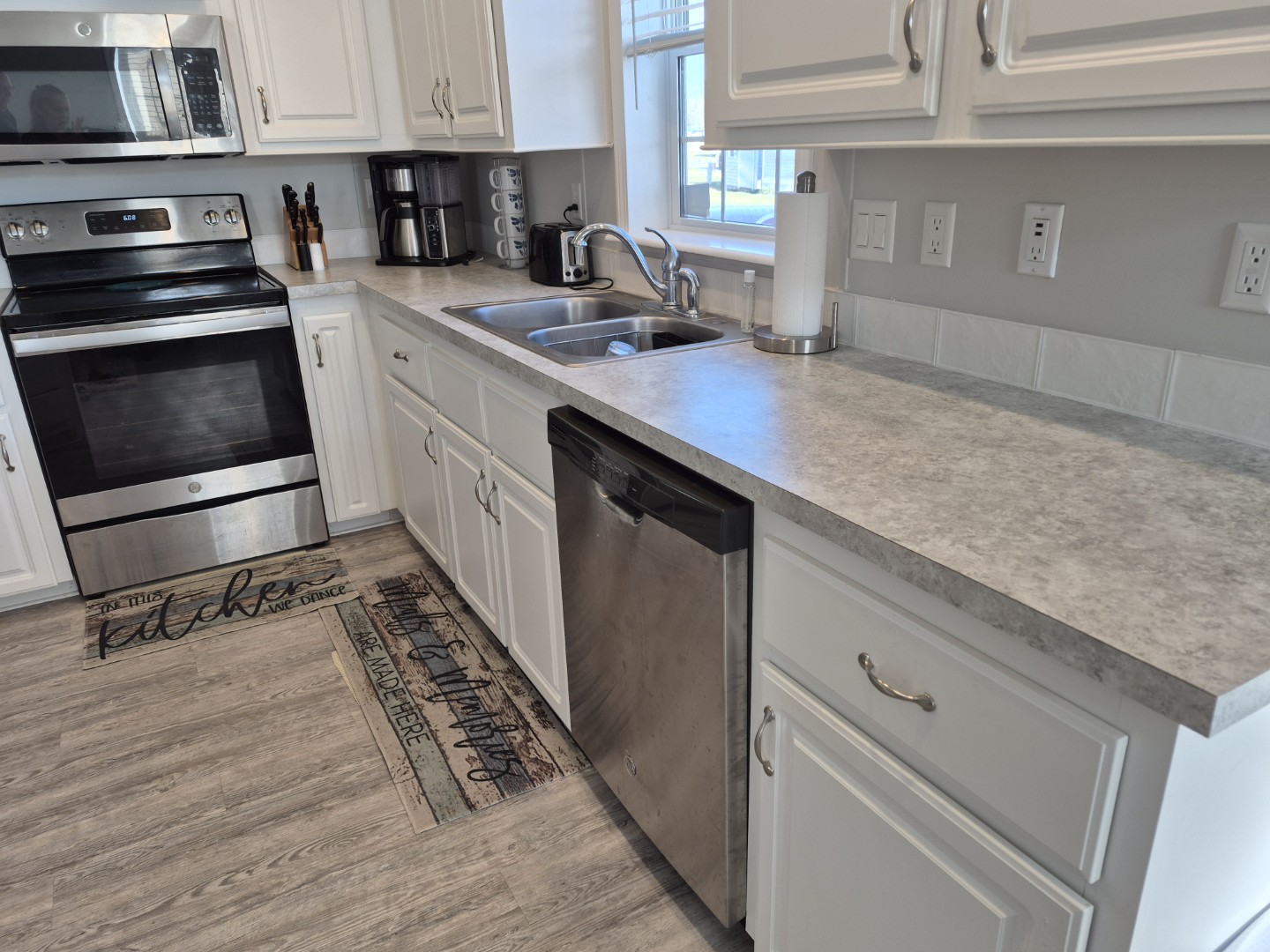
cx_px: 635
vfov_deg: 58.9
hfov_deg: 73.9
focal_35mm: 23
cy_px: 476
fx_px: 844
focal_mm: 5.4
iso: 40
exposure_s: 1/120
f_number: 1.8
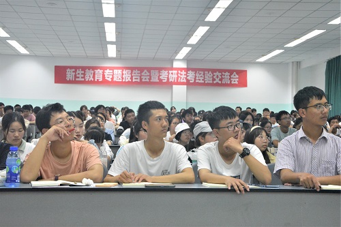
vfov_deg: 28.1
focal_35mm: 48
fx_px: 454
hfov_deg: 41.1
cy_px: 114
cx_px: 170
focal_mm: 32
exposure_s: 1/50
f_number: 7.1
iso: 3200
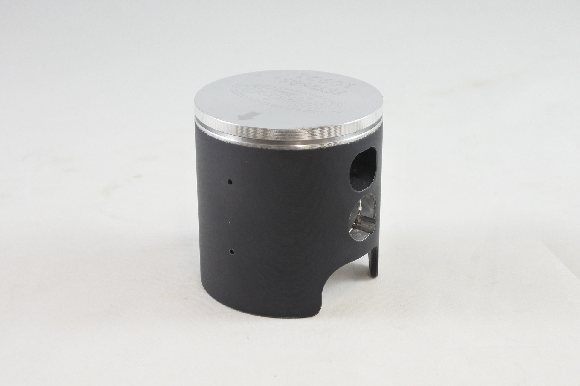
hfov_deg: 41.9
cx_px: 290
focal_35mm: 47
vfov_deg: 28.6
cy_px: 193
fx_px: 757
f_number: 4.5
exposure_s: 1/125
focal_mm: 17.6
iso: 560
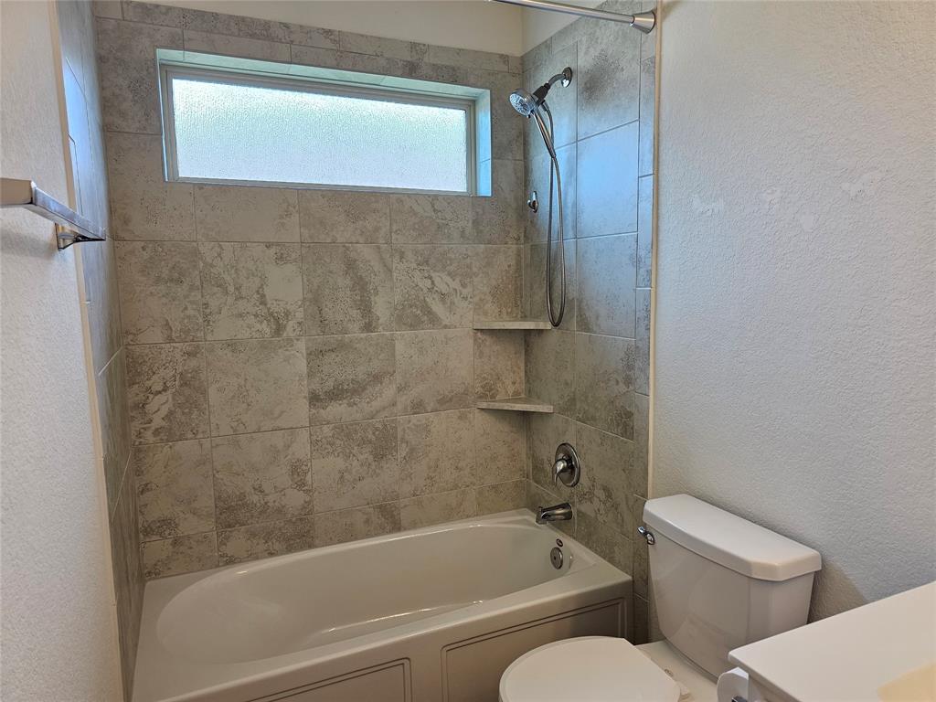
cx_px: 468
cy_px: 351
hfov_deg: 73.9
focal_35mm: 23
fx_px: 622
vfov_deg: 58.9
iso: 125
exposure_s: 1/180
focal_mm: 6.3
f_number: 1.7
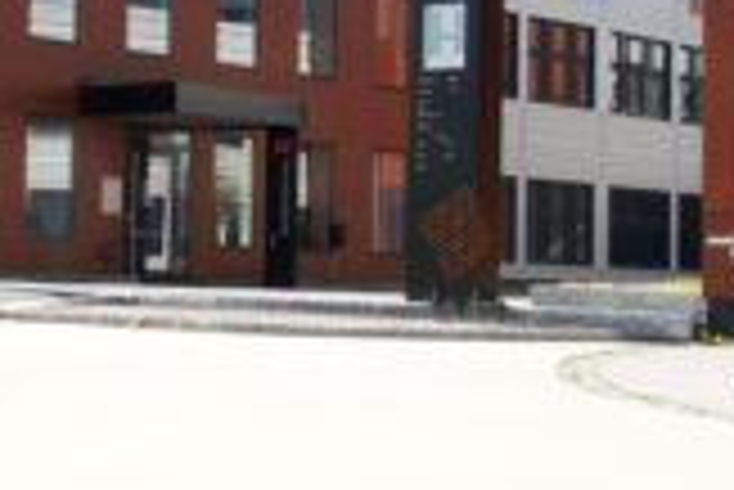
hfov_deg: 19.6
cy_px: 117
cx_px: -180
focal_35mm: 97
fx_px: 1979
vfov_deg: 14.1
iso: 200
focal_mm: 22
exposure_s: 1/250
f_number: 8
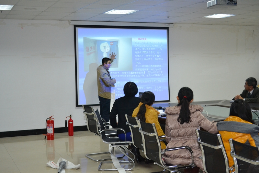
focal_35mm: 52
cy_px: 86
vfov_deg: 25.7
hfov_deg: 37.9
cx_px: 130
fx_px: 378
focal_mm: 35
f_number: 5
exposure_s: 1/60
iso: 1600
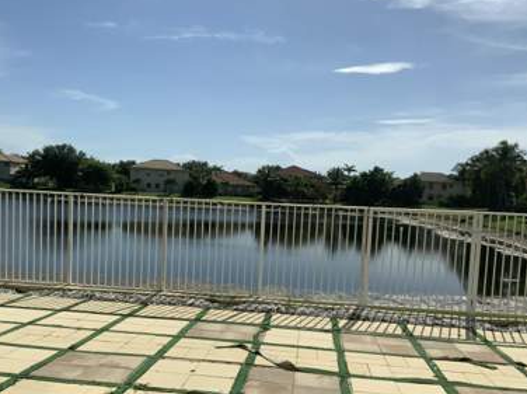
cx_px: 234
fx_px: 563
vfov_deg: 38.4
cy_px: 243
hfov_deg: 50.1
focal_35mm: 37
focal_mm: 3
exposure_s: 1/5814
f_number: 1.8
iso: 20
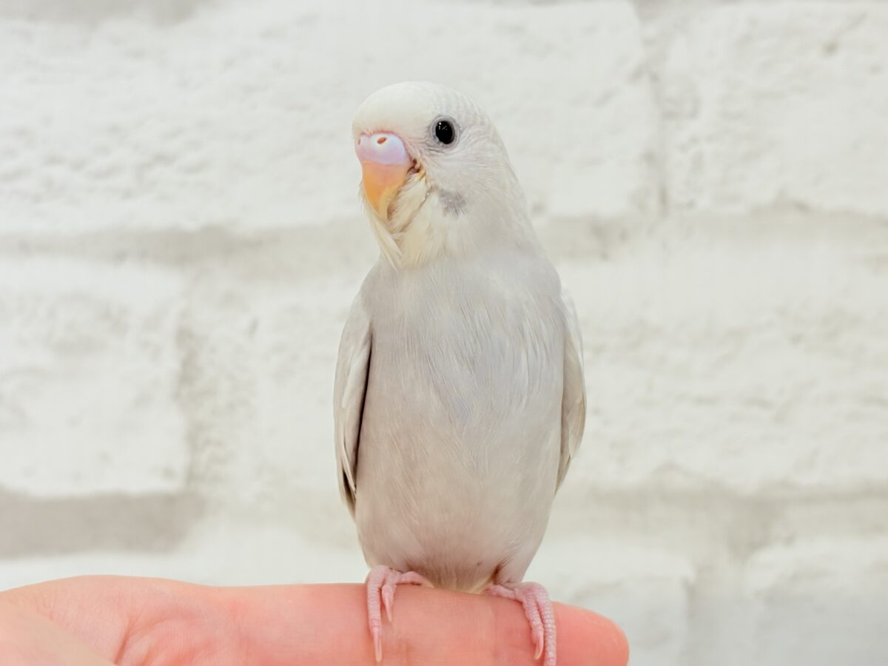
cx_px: 444
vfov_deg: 28.0
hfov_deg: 36.8
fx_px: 1334
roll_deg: +1.6
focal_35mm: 52
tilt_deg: +0.1
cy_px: 333
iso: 64
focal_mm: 5.96
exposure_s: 1/100
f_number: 1.6
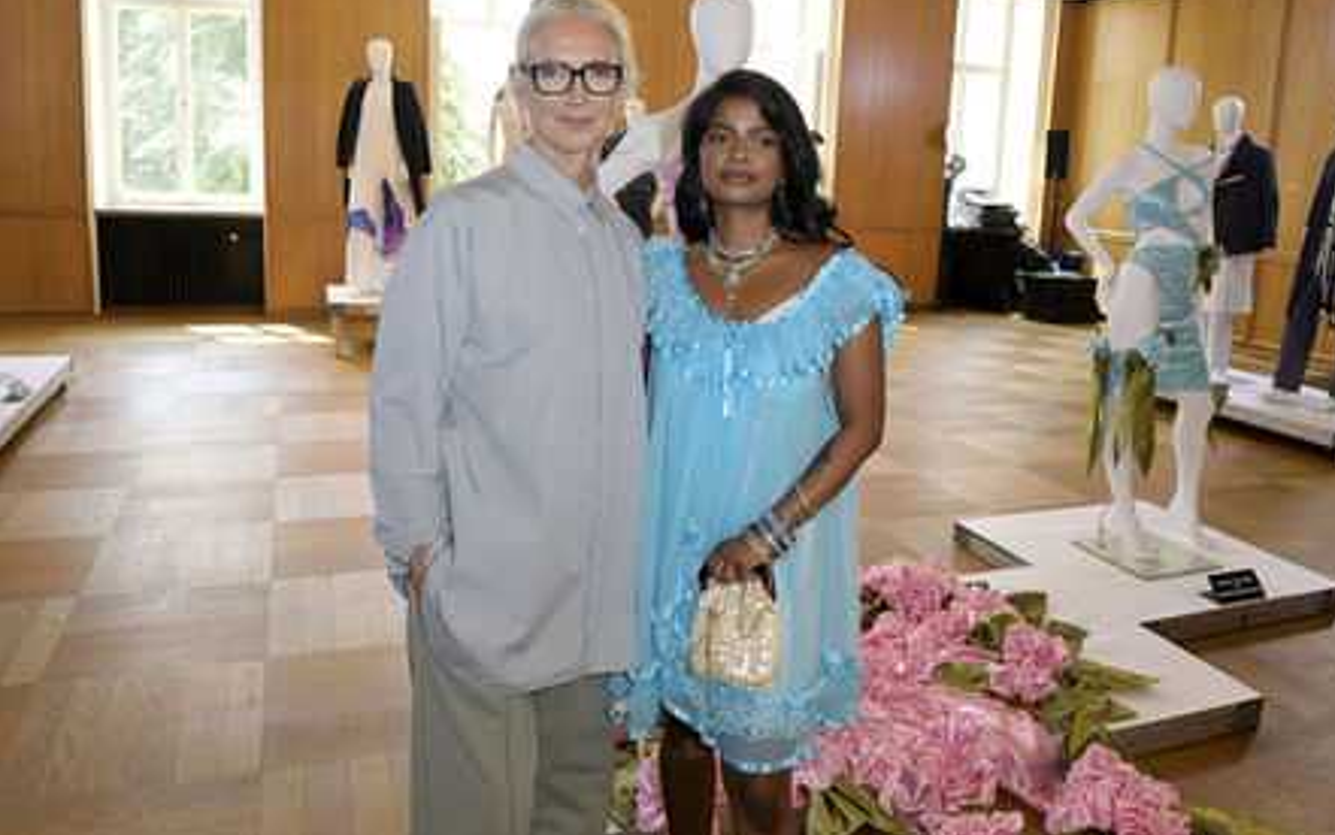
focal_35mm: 25
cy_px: 390
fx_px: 910
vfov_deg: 49.3
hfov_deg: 72.5
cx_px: 680
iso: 1250
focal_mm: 24
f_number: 7.1
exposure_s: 1/200
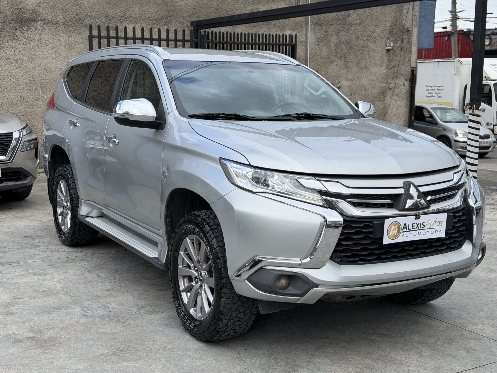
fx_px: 689
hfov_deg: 39.7
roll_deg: -0.1
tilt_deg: -8.7
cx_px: 248
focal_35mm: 48
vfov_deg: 30.3
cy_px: 186
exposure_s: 1/1222
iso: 64
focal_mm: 6.76
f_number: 1.78
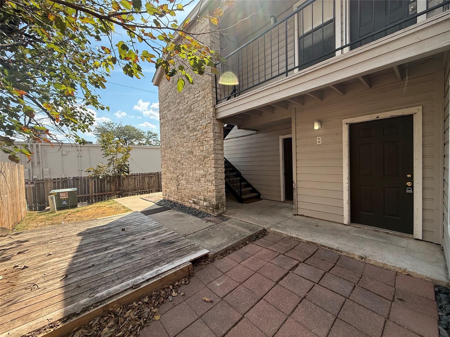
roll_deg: +1.7
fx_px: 182
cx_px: 225
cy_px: 168
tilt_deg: -1.9
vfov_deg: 85.7
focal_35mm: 14
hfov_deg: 102.1
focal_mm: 2.22
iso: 64
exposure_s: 1/751
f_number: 2.2
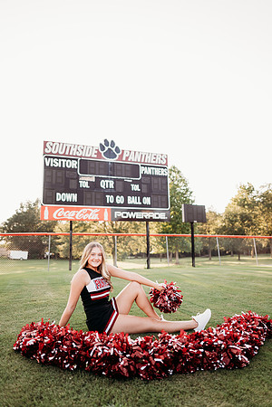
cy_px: 204
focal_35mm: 24
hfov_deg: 53.1
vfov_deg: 73.7
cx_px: 136
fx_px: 272
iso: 125
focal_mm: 24
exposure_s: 1/500
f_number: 2
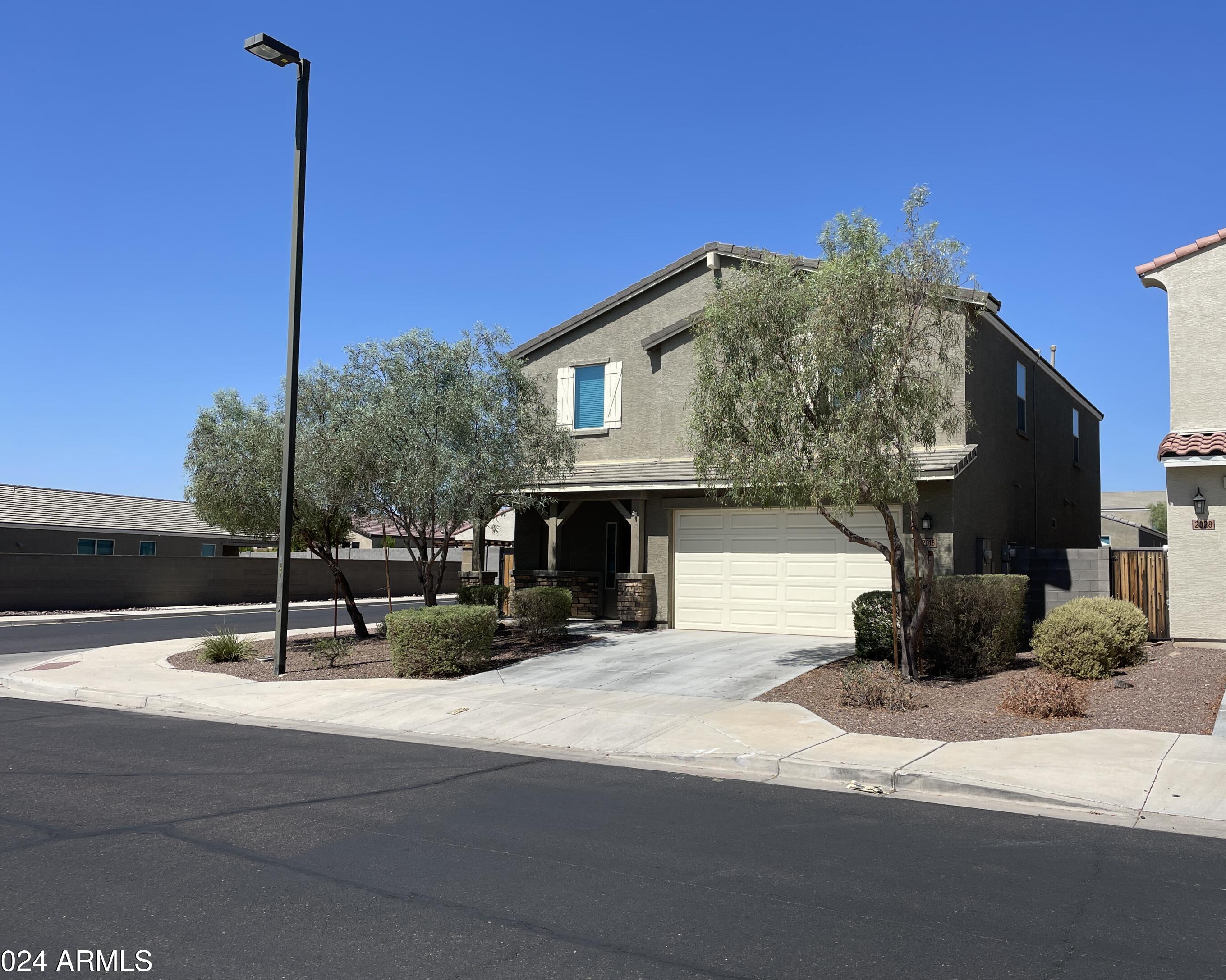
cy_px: 501
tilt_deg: +4.6
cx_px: 658
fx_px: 1016
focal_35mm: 28
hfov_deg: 62.1
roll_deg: +0.1
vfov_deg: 51.5
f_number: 1.6
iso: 32
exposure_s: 1/4651
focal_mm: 4.2
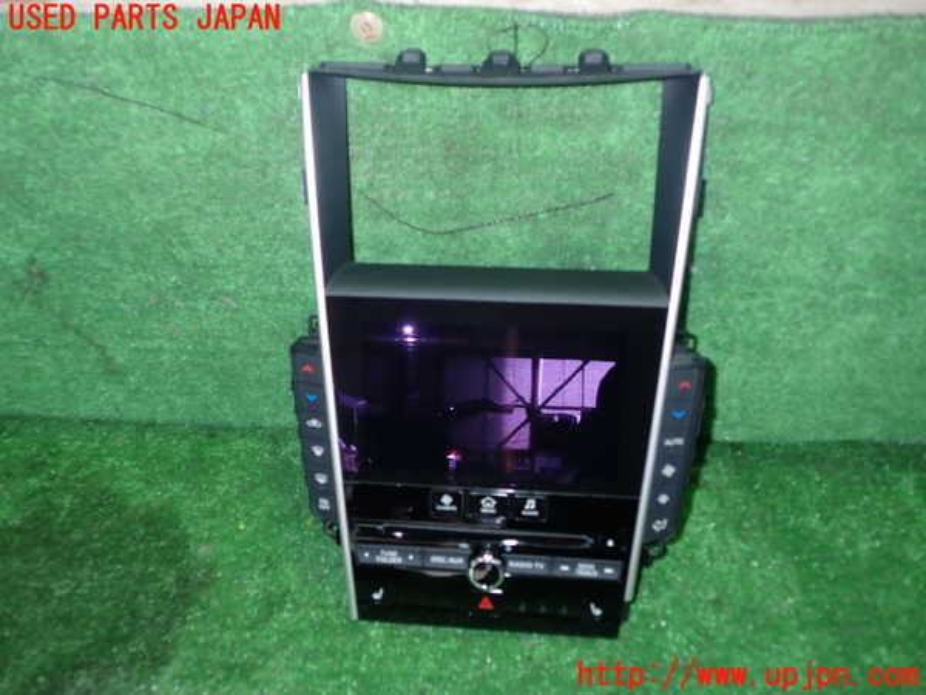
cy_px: 348
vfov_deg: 46.8
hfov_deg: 60.0
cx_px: 463
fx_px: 803
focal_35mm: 30
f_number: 2.3
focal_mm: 5.4
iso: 200
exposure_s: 1/30
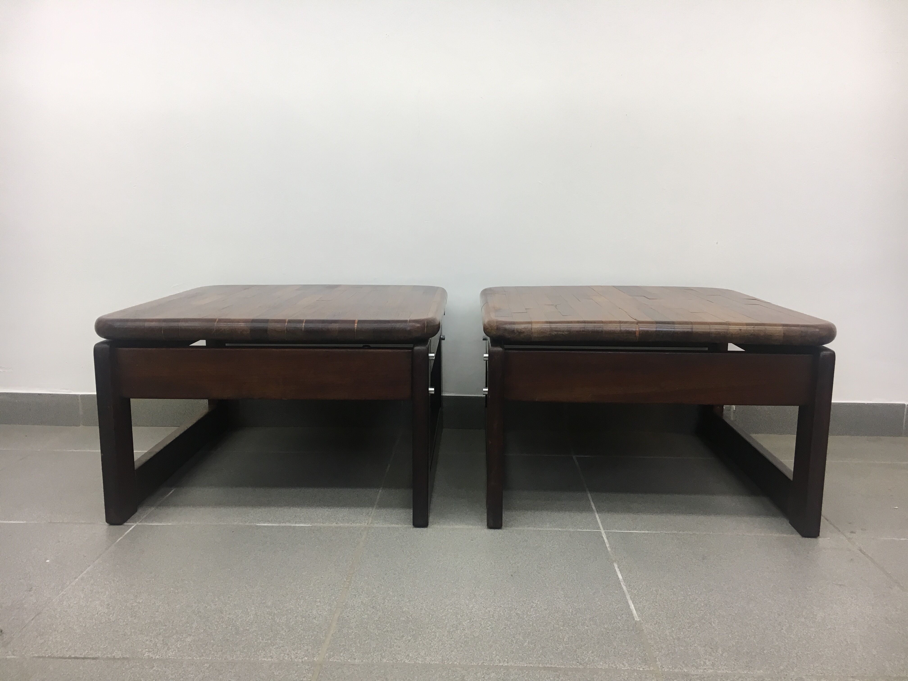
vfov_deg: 48.2
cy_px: 340
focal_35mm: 29
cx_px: 454
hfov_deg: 61.7
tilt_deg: -9.4
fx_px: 761
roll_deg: +0.0
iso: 40
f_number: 2.2
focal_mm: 4.15
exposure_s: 1/33
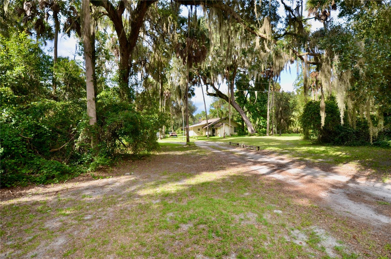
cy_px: 130
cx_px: 196
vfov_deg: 77.0
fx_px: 163
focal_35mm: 15
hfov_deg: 100.5
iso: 100
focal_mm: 10
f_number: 4
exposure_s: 1/250
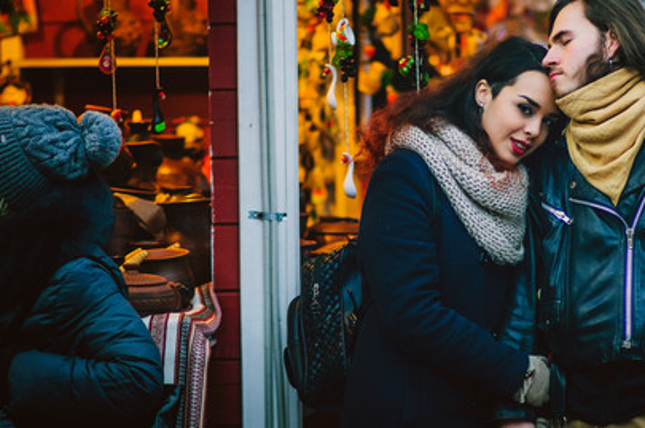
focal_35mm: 186
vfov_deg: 7.4
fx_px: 3324
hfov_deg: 11.1
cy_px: 159
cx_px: 452
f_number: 1.4
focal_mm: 85
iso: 200
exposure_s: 1/320
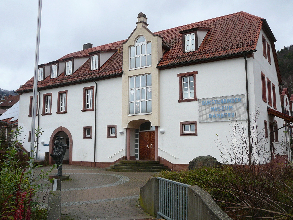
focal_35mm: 35
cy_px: 110
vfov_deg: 40.7
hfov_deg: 52.6
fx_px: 296
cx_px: 146
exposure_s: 1/100
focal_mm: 5.2
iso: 80
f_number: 2.8
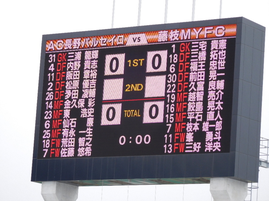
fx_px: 1554
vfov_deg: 7.4
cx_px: 134
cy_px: 100
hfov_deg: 9.9
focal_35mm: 200
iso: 125
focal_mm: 35.7
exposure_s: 1/250
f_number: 5.4
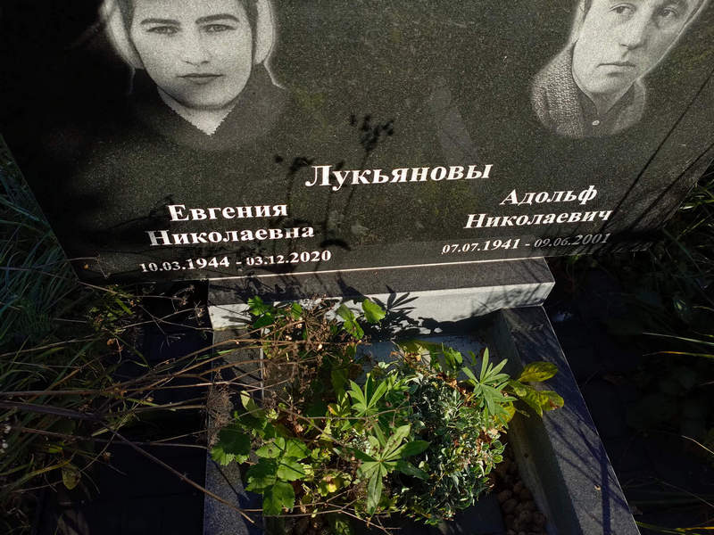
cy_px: 268
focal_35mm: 25
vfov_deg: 54.9
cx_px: 357
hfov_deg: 69.4
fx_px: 516
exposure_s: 1/703
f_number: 1.69
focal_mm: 4.76
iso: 113
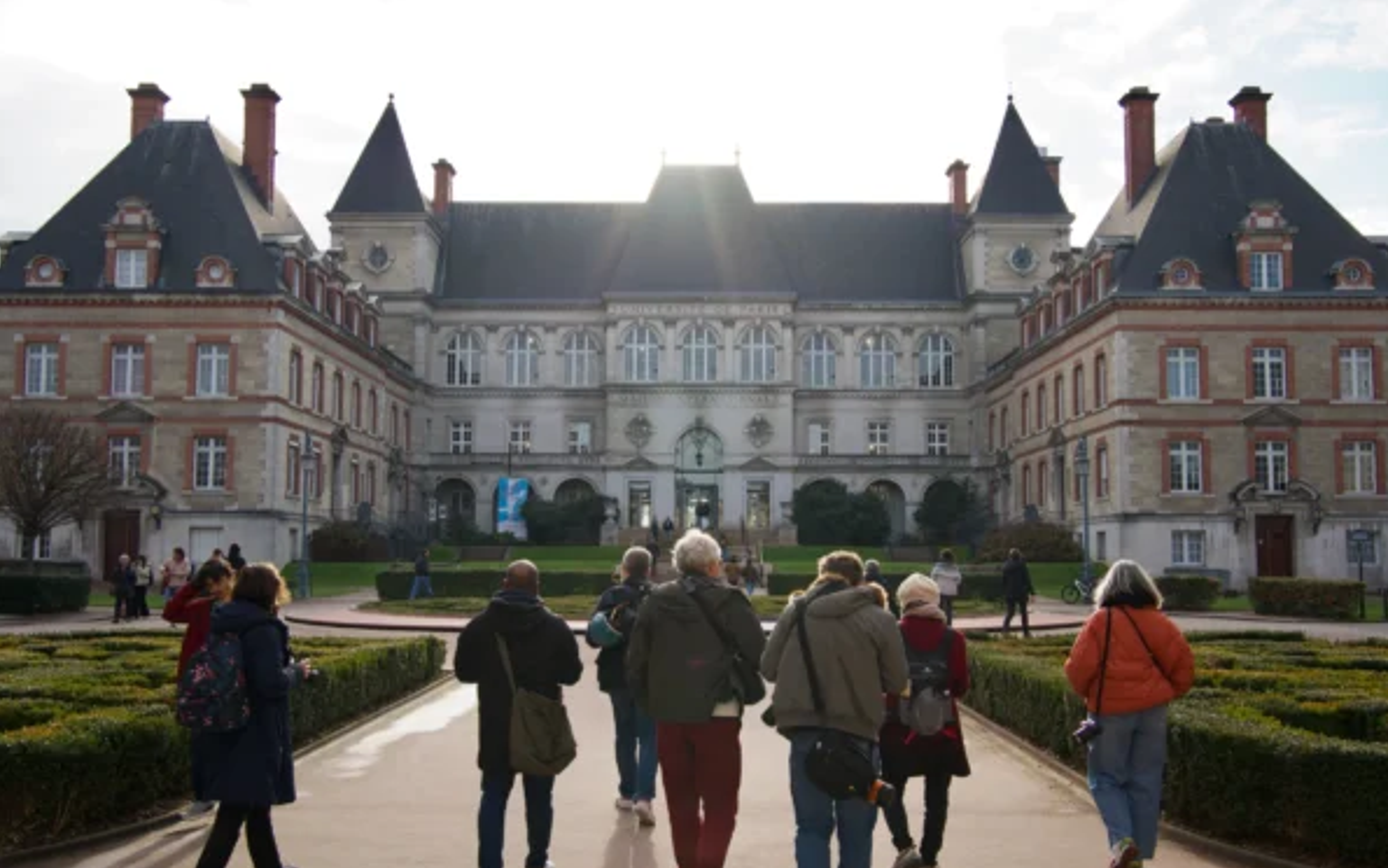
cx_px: 695
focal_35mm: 36
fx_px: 1362
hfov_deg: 54.0
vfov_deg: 35.3
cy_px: 446
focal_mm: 35
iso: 160
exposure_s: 1/125
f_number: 8
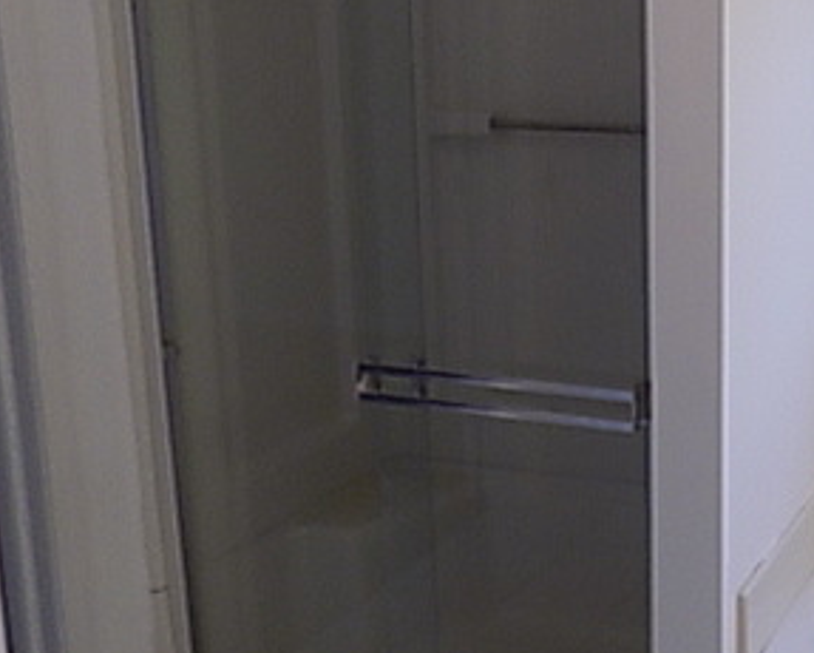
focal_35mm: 50
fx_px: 1205
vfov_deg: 30.1
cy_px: 241
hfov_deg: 32.8
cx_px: 893
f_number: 3.1
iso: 125
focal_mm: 4
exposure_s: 1/30
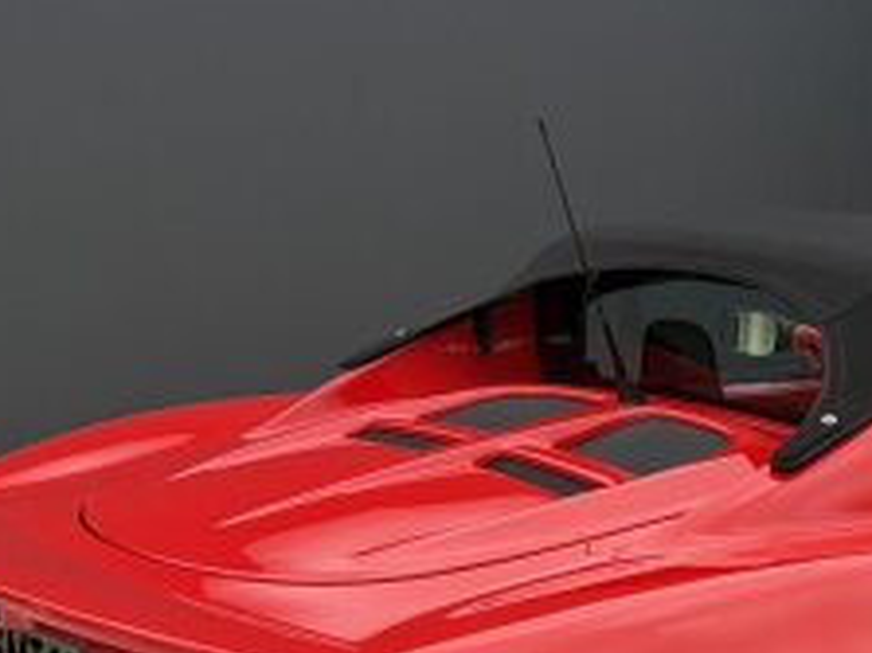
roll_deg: -2.2
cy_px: 794
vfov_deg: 19.9
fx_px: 1737
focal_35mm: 69
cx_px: 821
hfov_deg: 27.0
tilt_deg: -22.0
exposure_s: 1/100
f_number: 1.78
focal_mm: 6.76
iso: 100
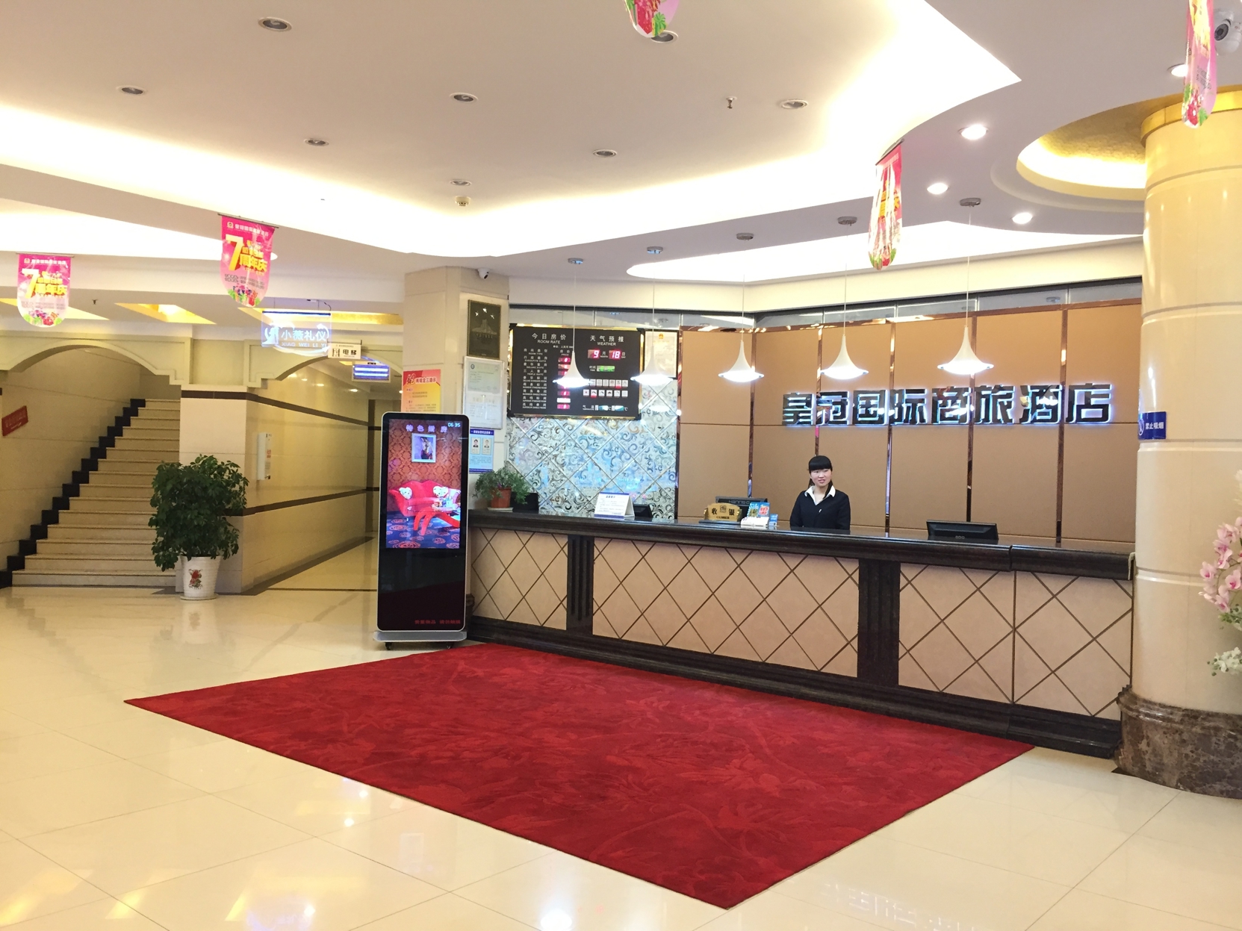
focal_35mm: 29
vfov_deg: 48.2
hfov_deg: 61.7
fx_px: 1040
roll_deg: -2.3
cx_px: 621
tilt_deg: +0.3
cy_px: 466
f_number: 2.2
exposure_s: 1/30
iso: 125
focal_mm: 4.15
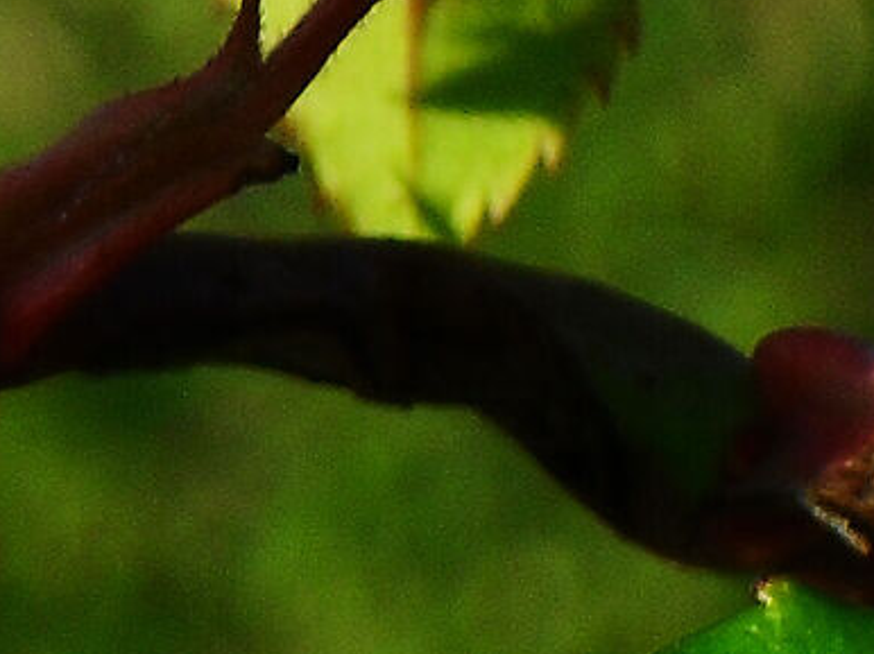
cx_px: -912
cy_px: 317
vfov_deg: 2.1
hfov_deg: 2.8
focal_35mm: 703
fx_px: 17739
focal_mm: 18.6
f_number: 5.2
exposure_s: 1/250
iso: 100
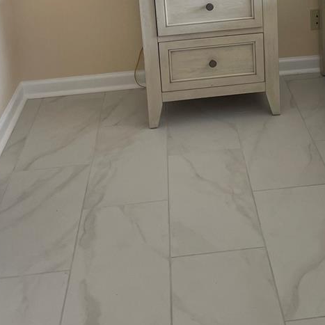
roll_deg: +2.2
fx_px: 627
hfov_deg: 28.7
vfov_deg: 27.0
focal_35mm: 59
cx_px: 236
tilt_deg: -14.1
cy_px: -22
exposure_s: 1/121
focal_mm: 4.2
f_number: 1.6
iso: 64
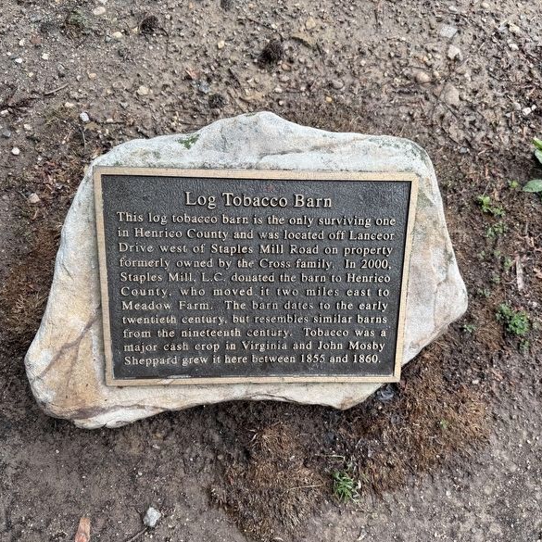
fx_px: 514
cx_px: 278
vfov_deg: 55.6
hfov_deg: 55.6
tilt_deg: -77.6
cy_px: 277
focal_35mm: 29
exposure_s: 1/805
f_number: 1.78
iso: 80
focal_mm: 6.76
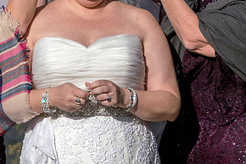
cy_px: 28
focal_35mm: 140
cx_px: 75
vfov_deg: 9.8
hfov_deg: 14.6
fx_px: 956
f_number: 5
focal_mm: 70
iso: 100
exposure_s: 1/2500
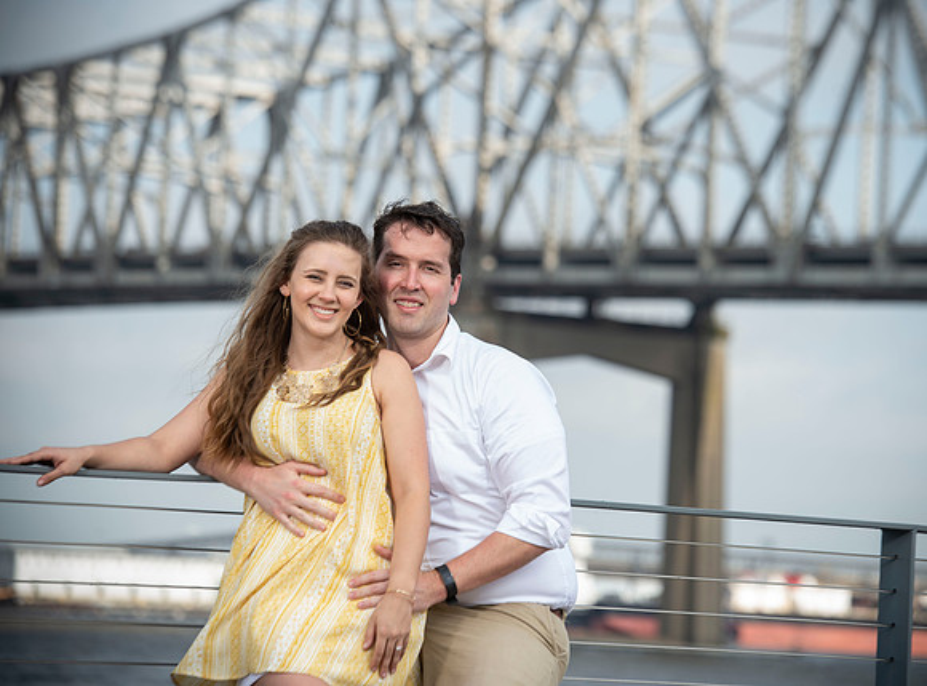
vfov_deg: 8.4
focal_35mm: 176
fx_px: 4681
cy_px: 325
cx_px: 506
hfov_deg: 11.3
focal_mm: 155
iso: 50
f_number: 5.6
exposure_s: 1/250
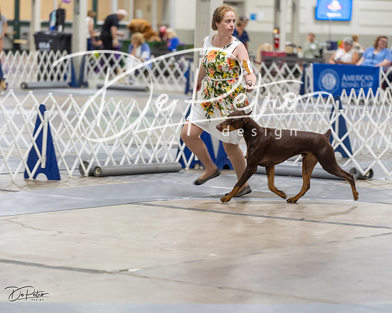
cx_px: 196
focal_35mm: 169
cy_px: 156
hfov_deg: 11.4
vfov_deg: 9.1
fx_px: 1959
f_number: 2.8
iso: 2000
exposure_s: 1/160
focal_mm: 150
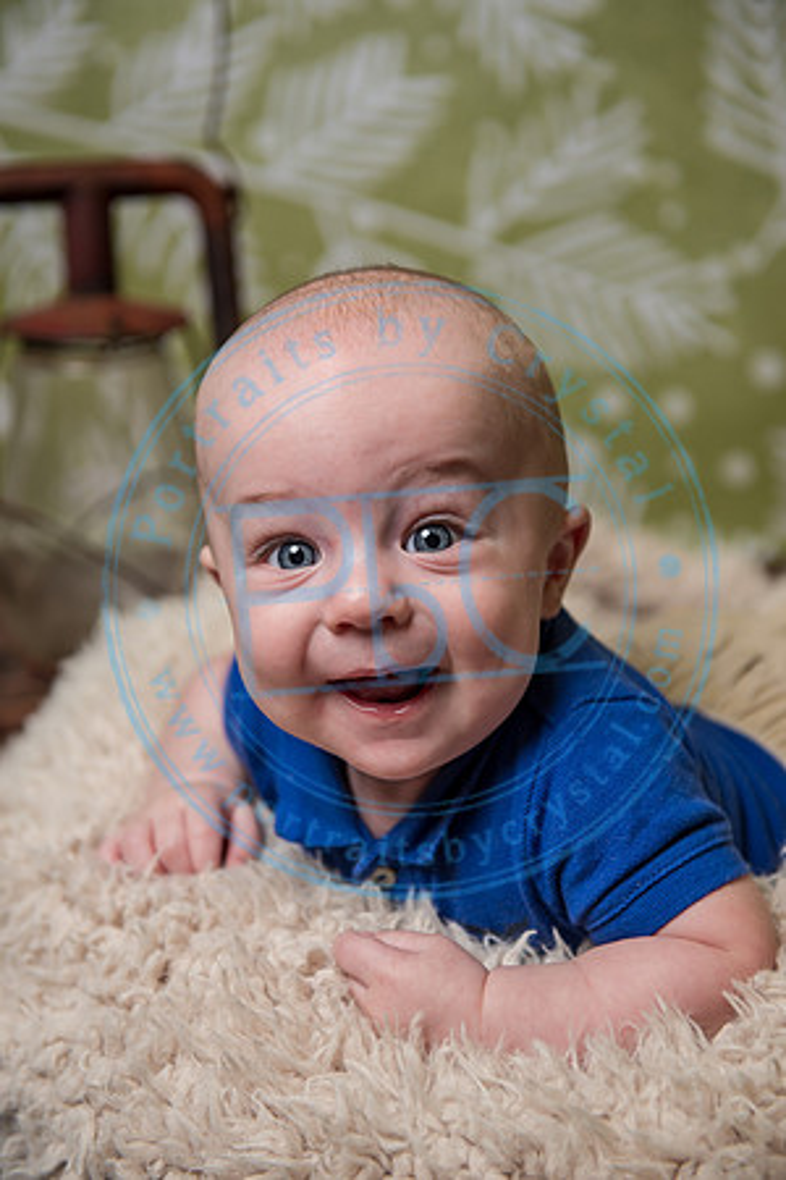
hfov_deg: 22.6
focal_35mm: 60
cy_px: 590
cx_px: 393
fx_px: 1965
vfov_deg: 33.4
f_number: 4
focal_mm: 60
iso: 200
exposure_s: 1/200
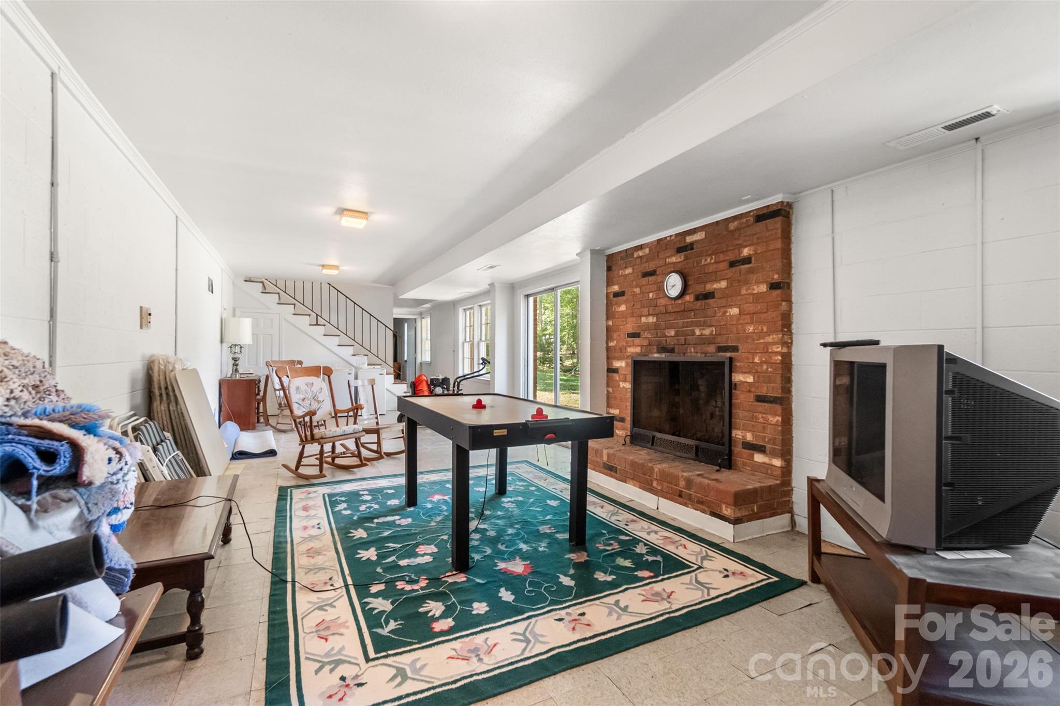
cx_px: 530
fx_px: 442
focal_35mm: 15
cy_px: 353
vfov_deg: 77.3
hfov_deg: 100.4
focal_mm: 10
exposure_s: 1/30
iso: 800
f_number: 4.5
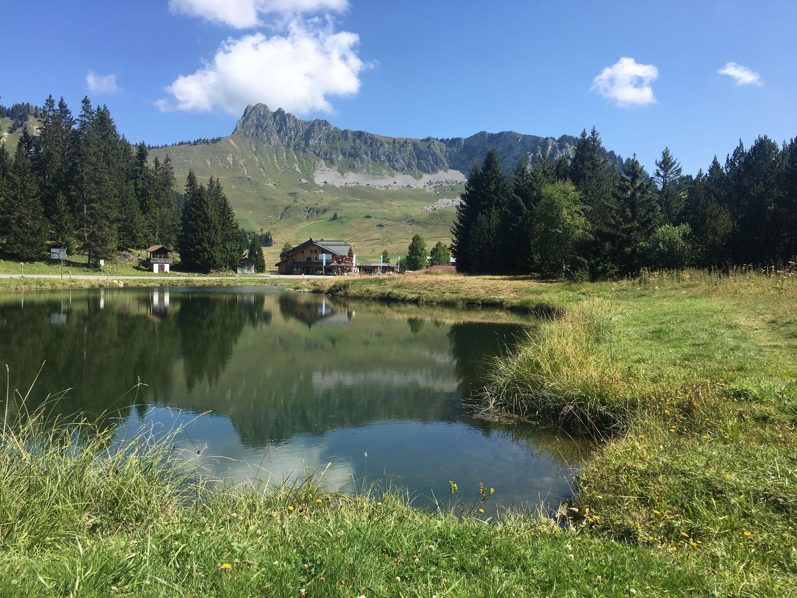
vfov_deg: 48.2
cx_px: 398
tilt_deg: -1.5
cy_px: 299
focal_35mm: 29
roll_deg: -1.4
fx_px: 668
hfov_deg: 61.7
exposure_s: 1/1148
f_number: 2.2
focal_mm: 4.15
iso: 25
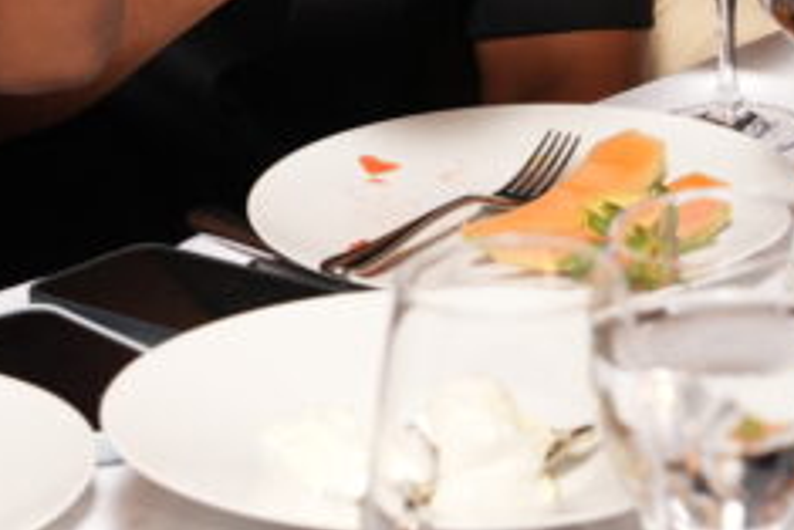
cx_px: 247
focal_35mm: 199
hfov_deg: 10.3
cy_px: -331
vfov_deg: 6.8
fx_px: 4392
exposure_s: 1/200
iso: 1250
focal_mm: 61
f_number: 5.6
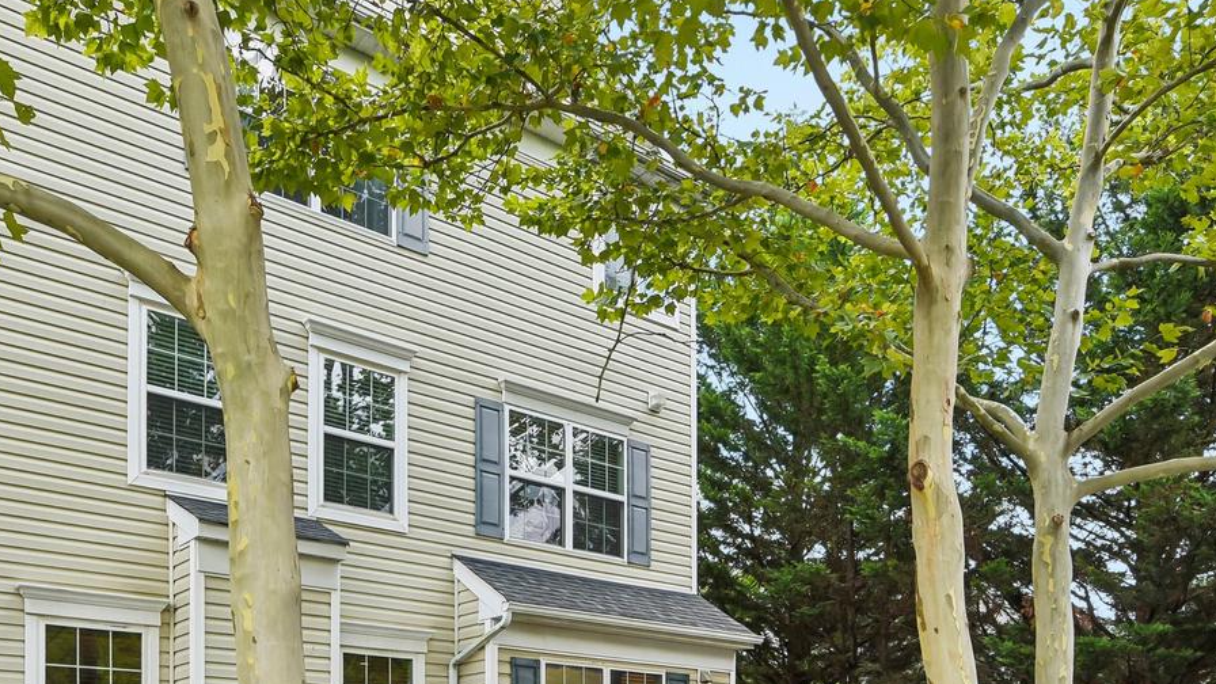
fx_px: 1032
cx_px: 508
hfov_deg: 60.7
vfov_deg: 36.6
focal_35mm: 32
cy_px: 376
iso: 400
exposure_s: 1/200
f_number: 8
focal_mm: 19
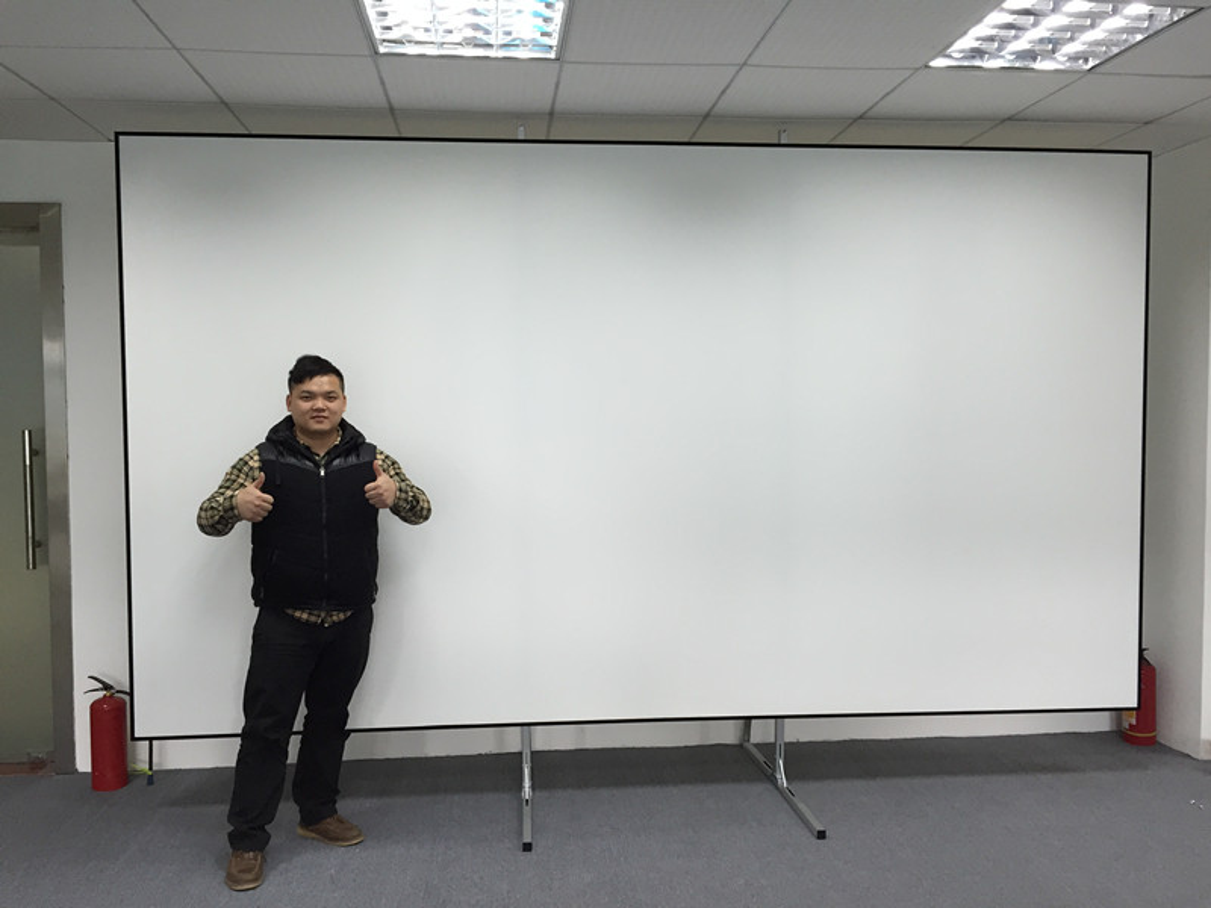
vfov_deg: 48.2
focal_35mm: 29
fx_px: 1015
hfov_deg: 61.7
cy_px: 454
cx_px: 606
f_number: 2.2
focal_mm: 4.15
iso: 80
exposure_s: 1/33
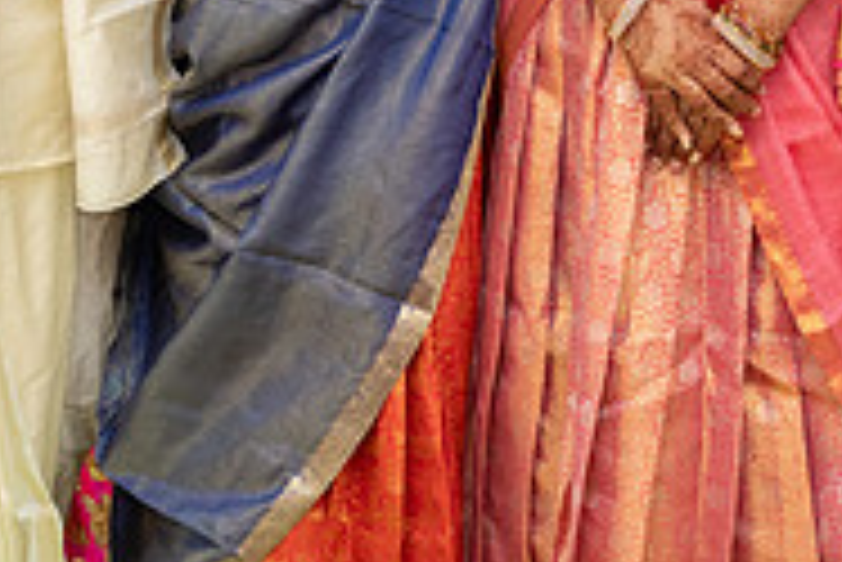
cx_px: 572
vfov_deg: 10.2
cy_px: -277
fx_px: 3043
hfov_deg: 15.7
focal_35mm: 130
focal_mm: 42
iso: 800
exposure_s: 1/160
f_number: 4
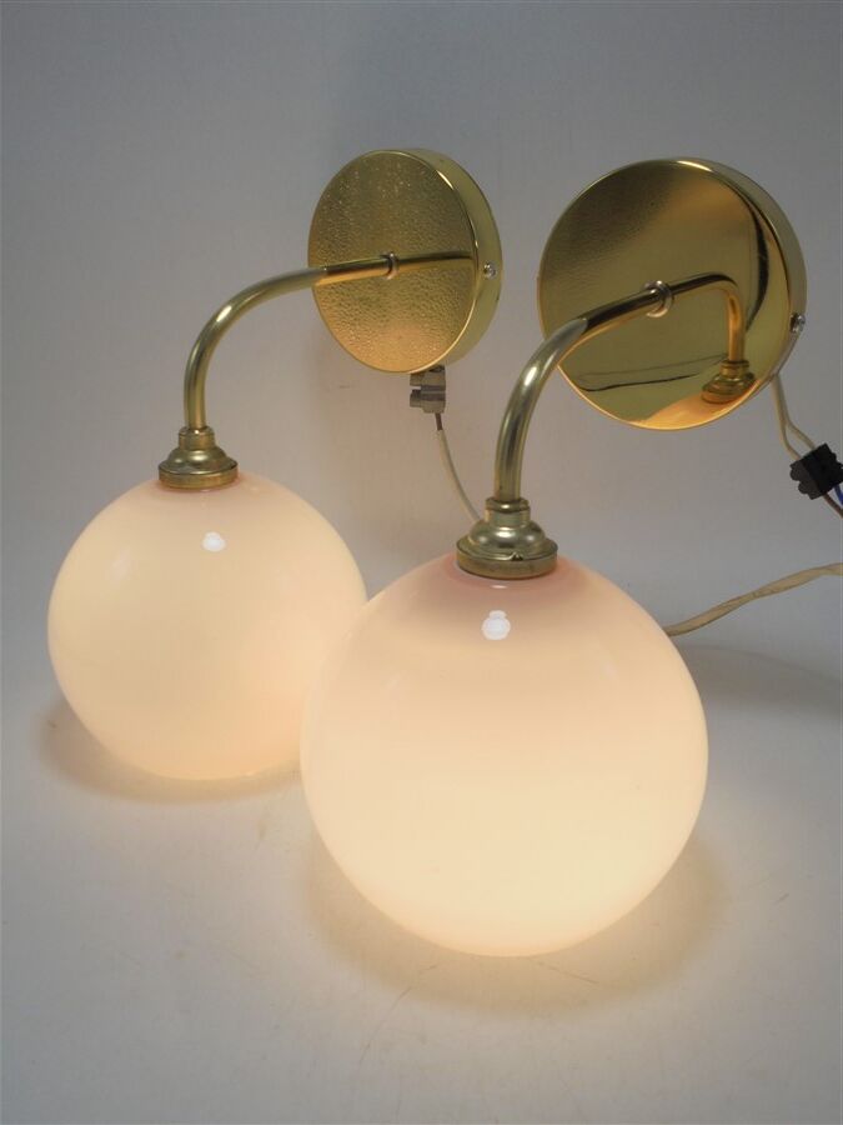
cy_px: 562
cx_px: 422
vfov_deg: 54.0
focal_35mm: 34
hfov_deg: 41.8
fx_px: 1104
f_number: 4
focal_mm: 6.1
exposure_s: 1/320
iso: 100
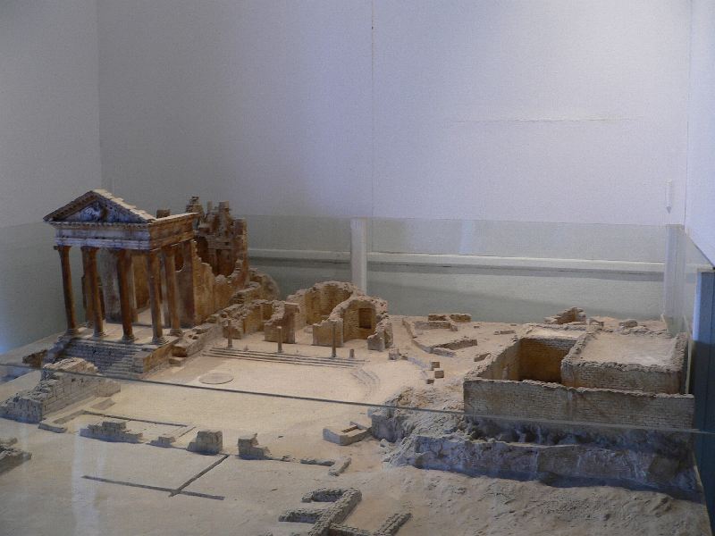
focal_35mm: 36
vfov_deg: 39.7
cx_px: 358
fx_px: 744
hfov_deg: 51.4
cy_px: 268
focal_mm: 6
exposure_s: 1/13
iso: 80
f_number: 2.8
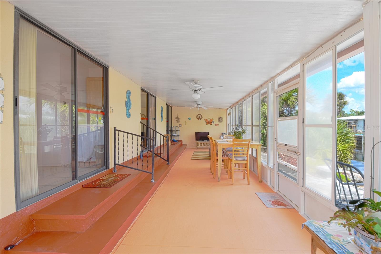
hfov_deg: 95.0
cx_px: 190
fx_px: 175
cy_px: 127
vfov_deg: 72.0
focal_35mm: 16
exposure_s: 1/10
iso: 200
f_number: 8
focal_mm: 11
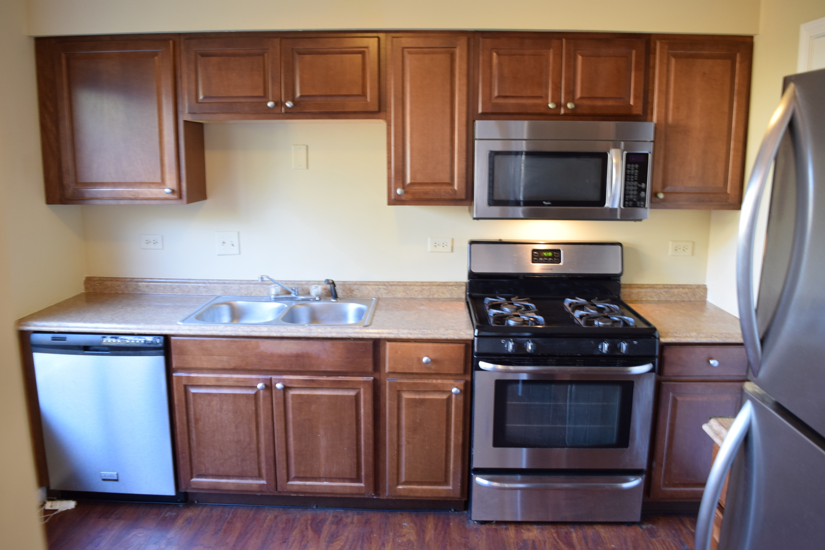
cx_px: 412
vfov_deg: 47.9
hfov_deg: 67.4
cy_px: 275
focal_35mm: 27
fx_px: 619
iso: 400
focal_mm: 18
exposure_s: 1/8
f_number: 4.5
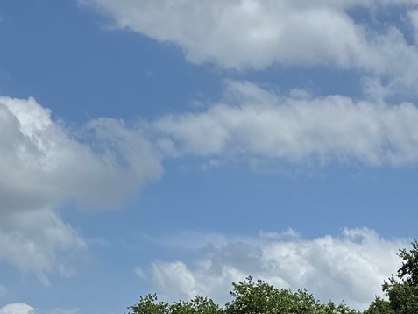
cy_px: 459
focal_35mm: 103
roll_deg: -0.1
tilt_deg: +0.2
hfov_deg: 18.7
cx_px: 384
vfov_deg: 13.6
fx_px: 1244
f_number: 1.78
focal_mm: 6.76
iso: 80
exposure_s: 1/9009
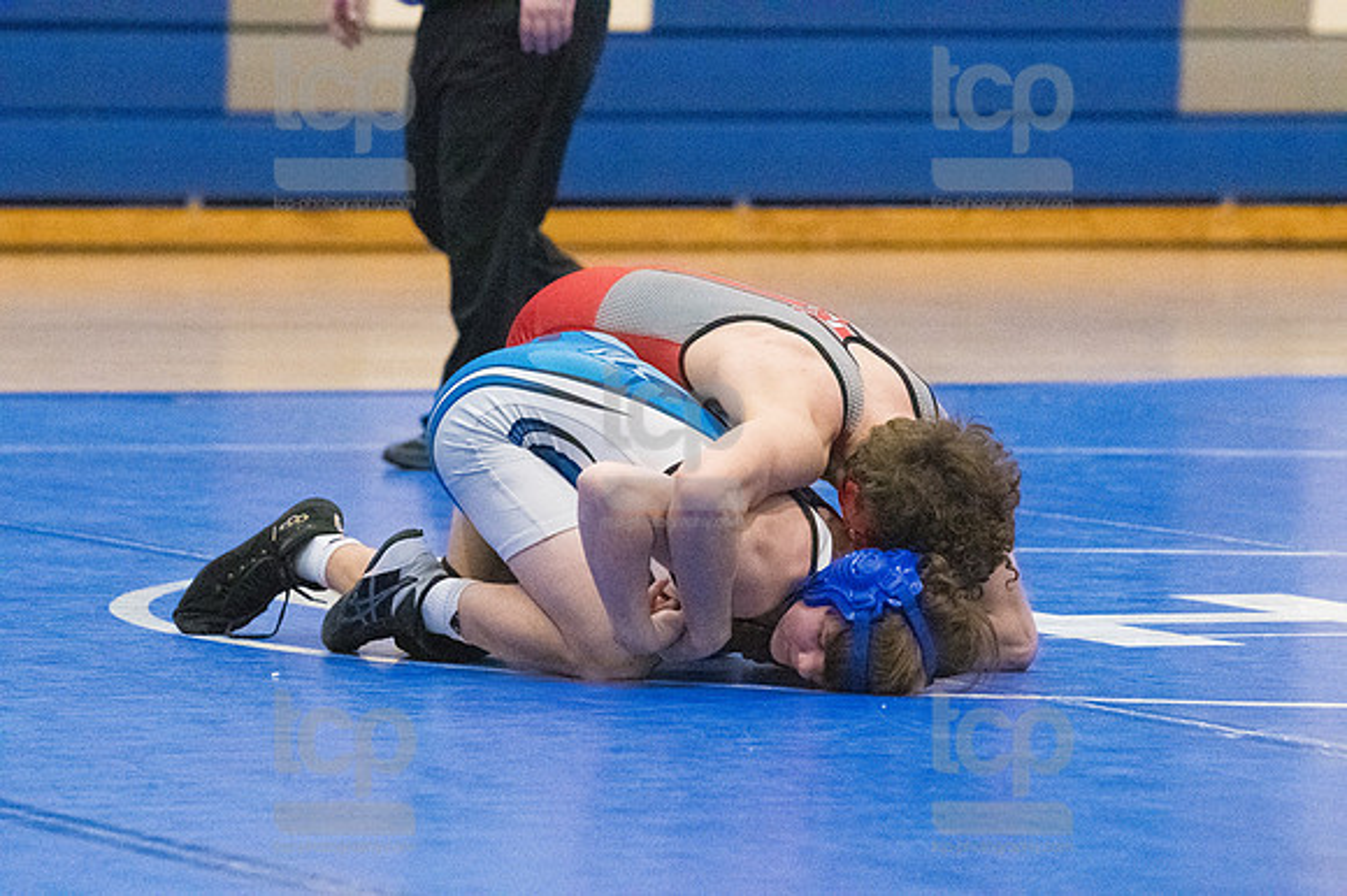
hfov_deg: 7.6
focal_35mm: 270
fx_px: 10096
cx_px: 674
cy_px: 448
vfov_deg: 5.1
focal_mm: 180
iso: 10000
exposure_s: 1/1600
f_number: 4.5
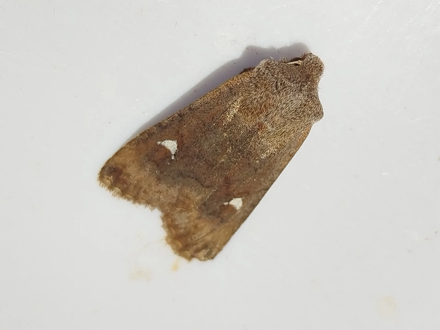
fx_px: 966
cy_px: 165
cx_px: 220
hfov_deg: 25.7
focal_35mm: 76
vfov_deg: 19.4
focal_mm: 5.31
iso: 80
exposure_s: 1/100
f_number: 1.7
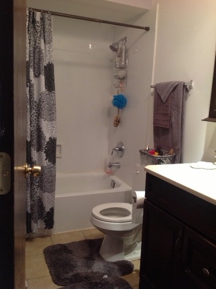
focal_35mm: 35
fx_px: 292
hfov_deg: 40.6
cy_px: 144
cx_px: 108
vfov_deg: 52.7
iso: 160
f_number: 2.4
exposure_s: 1/15
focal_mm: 4.28
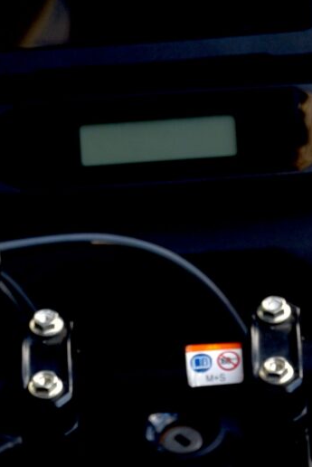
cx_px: 221
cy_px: 876
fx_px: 3088
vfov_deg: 8.3
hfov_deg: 5.8
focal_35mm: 238
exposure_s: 1/125
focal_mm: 48
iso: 200
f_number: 5.6
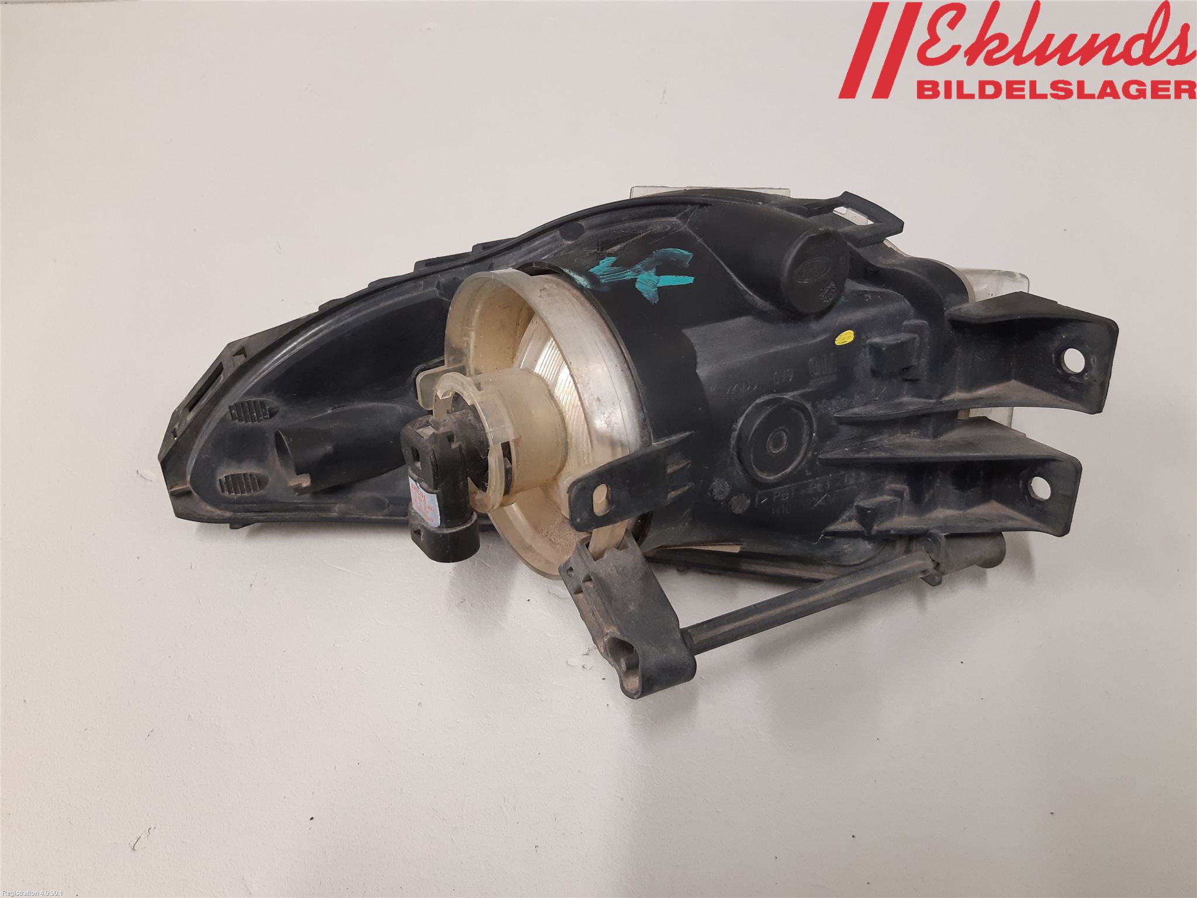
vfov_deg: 53.1
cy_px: 449
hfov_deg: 67.3
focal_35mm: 26
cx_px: 598
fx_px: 899
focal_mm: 3.93
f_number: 1.7
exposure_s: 1/50
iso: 200
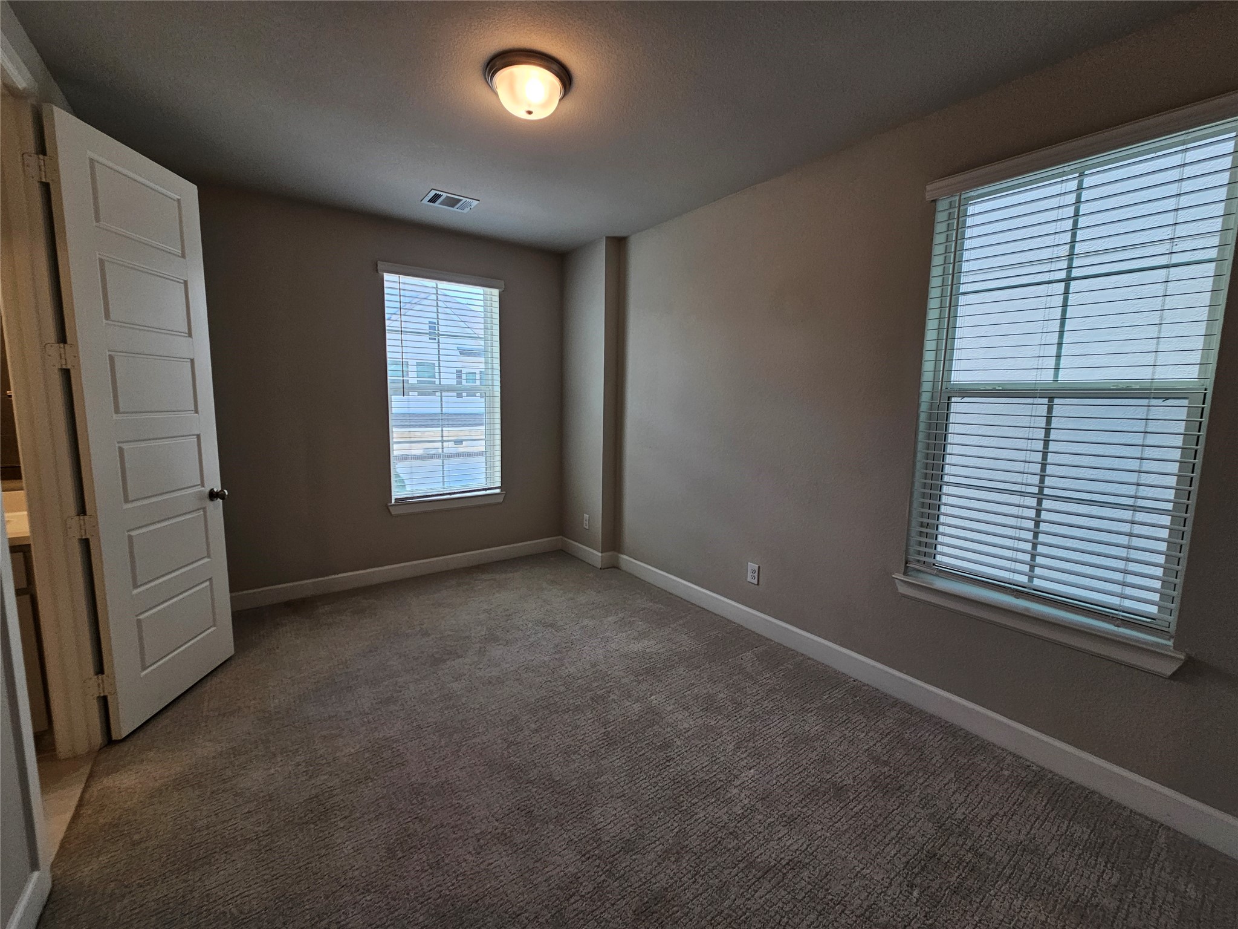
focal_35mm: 13
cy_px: 464
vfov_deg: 89.9
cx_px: 619
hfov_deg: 106.2
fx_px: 465
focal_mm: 2.2
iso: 80
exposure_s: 1/120
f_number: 2.2
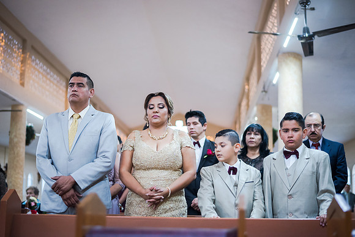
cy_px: 118
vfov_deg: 27.0
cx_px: 178
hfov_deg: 39.6
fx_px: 493
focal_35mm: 50
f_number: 1.8
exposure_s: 1/200
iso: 1600
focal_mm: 50
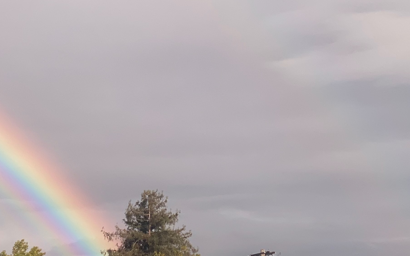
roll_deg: +1.4
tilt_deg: +7.0
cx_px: 84
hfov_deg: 16.8
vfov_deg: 10.6
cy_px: 153
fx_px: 1374
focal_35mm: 123
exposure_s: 1/313
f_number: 2
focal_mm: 6
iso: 20
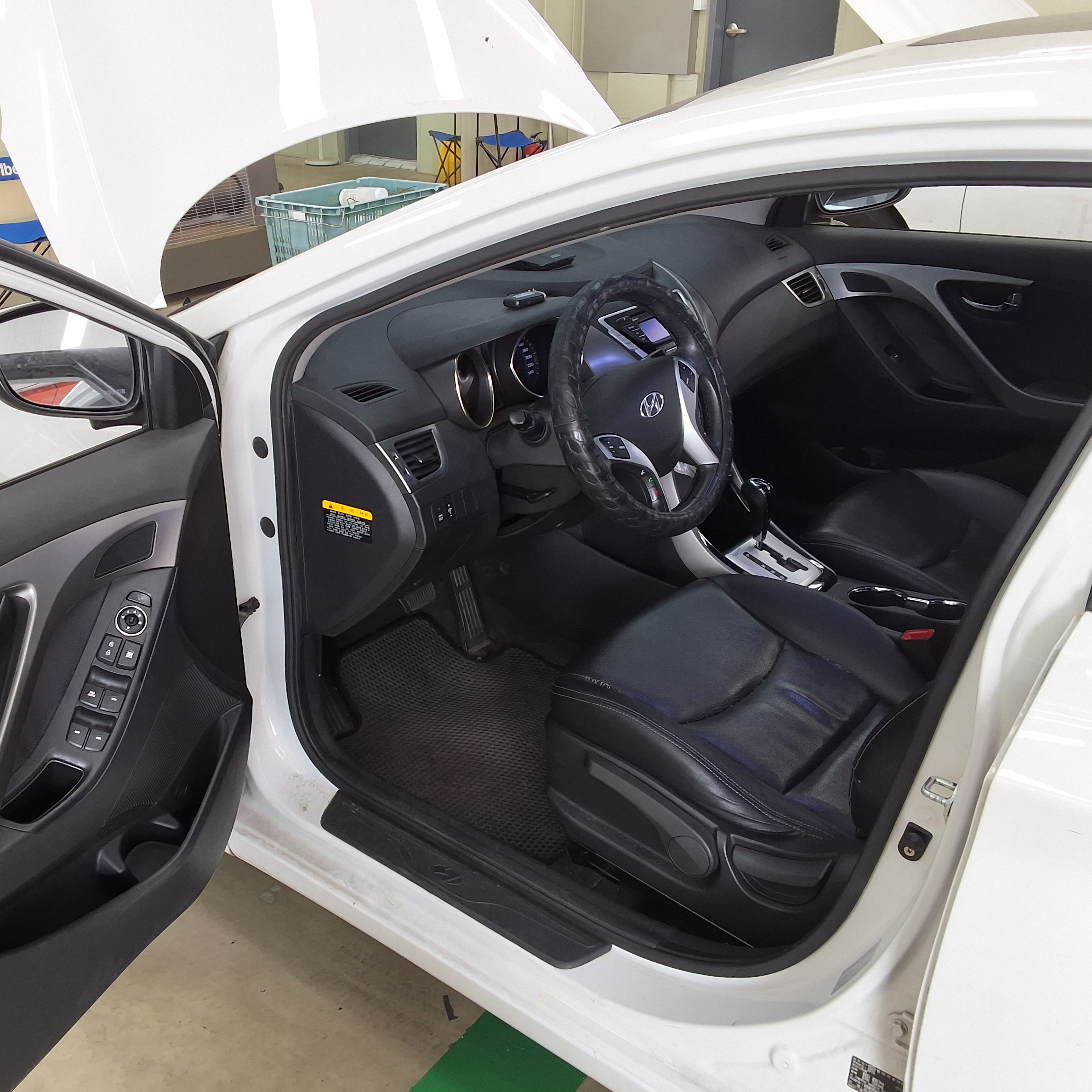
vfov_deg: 48.4
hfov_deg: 48.2
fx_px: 1213
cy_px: 530
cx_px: 446
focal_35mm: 34
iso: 40
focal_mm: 2.91
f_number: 1.9
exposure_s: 1/120
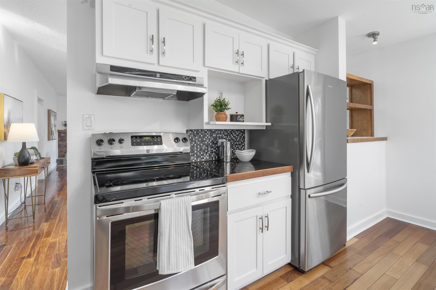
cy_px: 145
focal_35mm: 16
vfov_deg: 73.7
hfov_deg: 96.7
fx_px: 194
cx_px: 218
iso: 400
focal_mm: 16
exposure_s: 1/13
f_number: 11
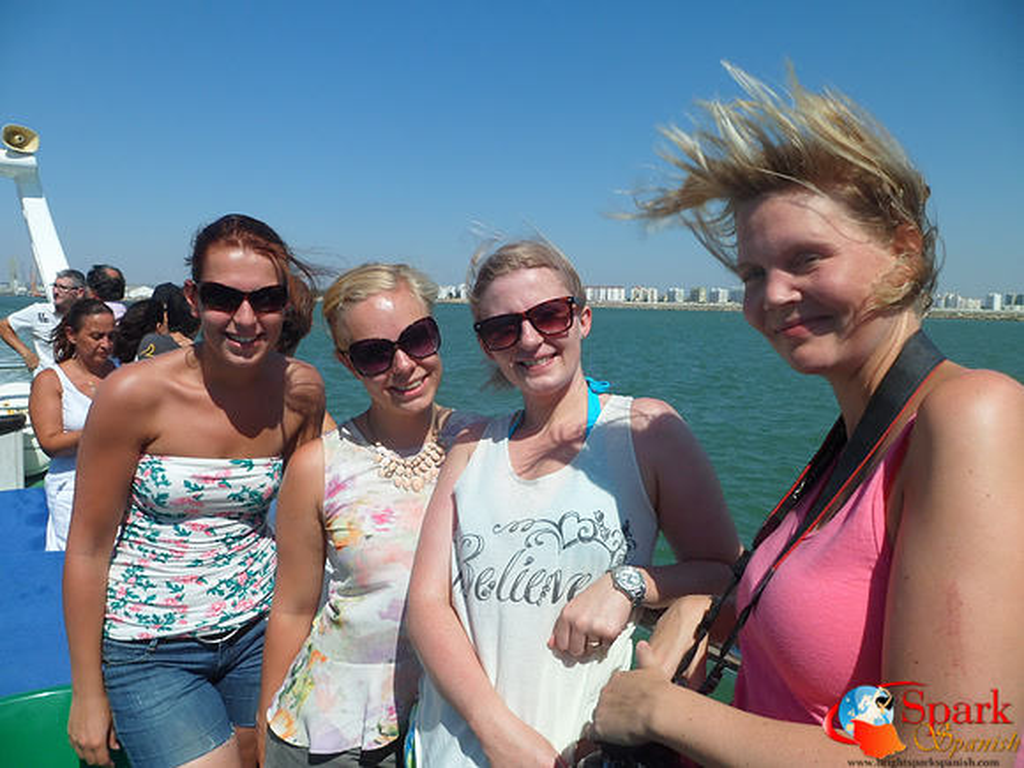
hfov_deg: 67.3
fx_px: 769
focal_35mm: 26
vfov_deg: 53.1
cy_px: 384
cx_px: 512
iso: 80
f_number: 9.4
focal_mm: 4.9
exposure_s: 1/250
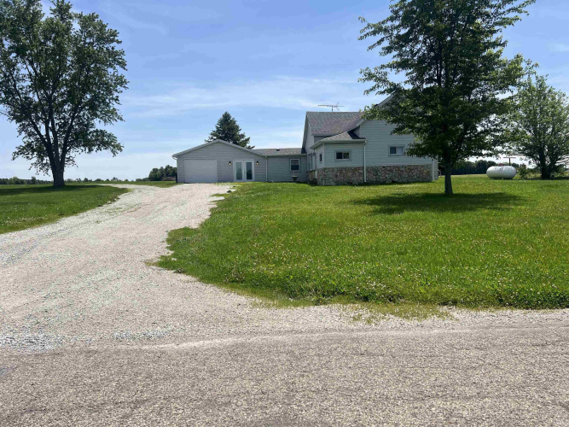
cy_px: 214
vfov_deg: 53.0
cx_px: 284
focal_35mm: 26
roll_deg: +0.4
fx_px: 427
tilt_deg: -5.3
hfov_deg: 67.3
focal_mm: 5.7
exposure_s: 1/5587
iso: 50
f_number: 1.5
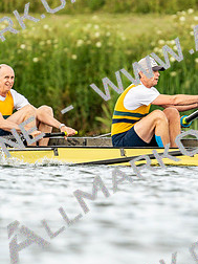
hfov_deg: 1.1
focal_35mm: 1330
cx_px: 220
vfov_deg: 1.5
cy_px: 104
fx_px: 10143
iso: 800
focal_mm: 600
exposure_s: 1/2000
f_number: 6.3
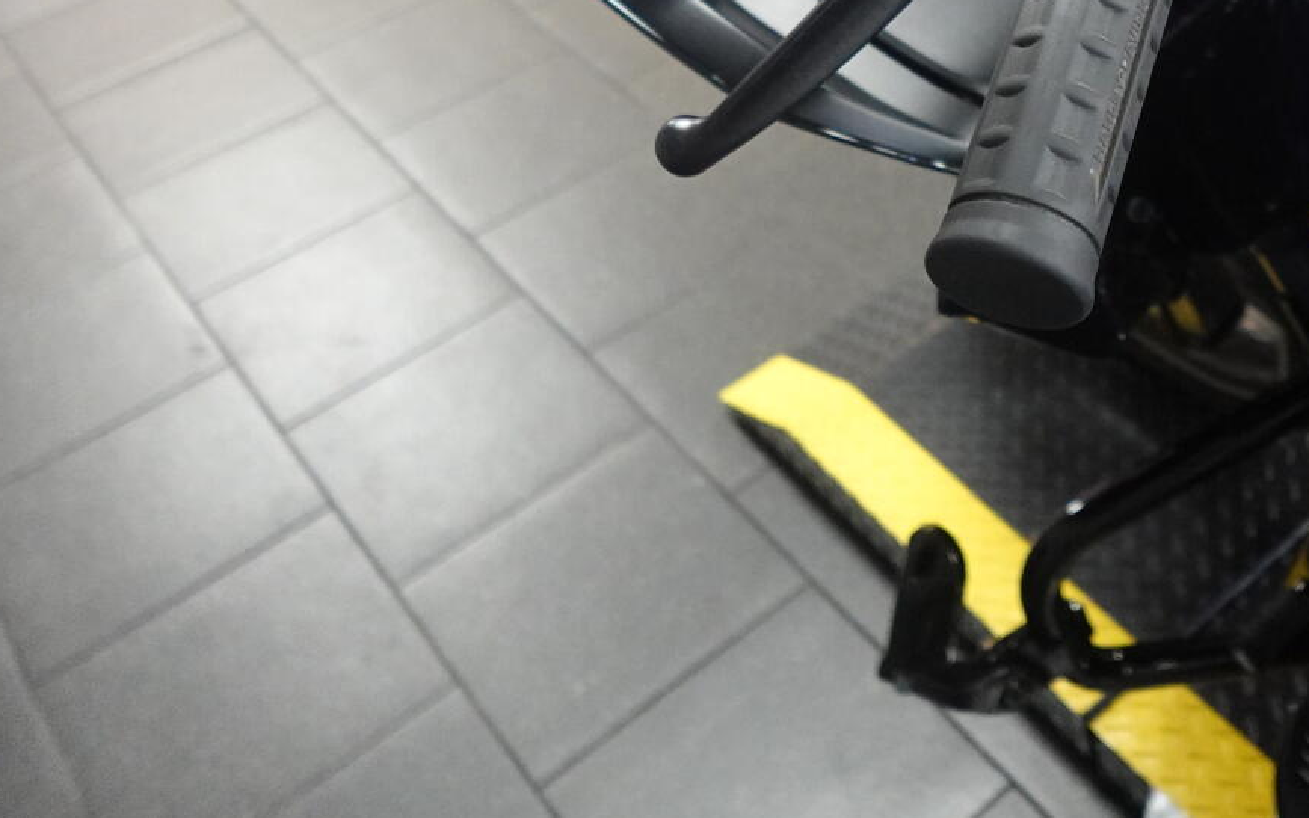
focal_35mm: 47
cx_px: 1054
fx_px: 1677
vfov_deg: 25.3
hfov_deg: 40.8
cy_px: -99
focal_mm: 7.6
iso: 1250
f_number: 2
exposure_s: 1/100
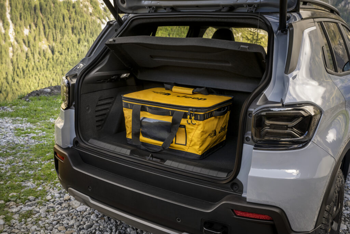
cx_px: 175
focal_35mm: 36
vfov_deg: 36.9
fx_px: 350
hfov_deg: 53.1
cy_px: 117
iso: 200
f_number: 7.1
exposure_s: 1/50
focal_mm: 36
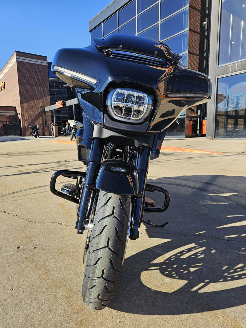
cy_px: 164
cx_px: 123
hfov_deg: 58.9
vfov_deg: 73.9
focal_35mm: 23
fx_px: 218
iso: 10
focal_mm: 6.3
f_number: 1.7
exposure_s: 1/296
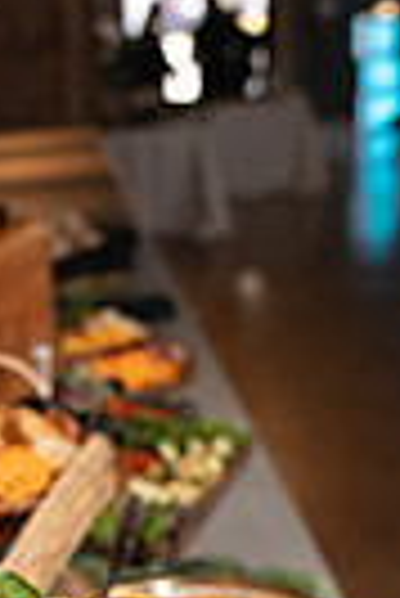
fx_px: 1346
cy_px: 558
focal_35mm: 81
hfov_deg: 15.8
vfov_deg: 24.2
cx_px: -153
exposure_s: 1/200
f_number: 4
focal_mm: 24
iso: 1600
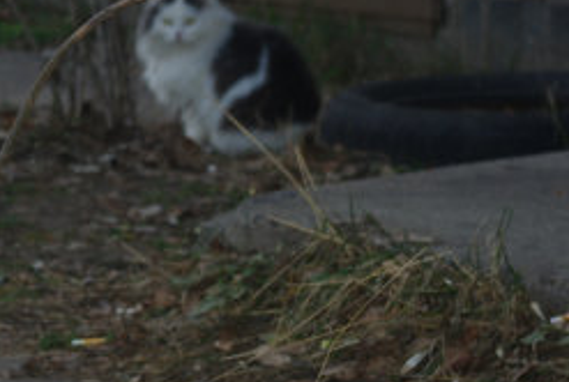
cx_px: 113
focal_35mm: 203
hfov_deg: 10.1
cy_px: 18
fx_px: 3216
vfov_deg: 6.8
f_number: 5.6
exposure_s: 1/60
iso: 100
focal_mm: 55
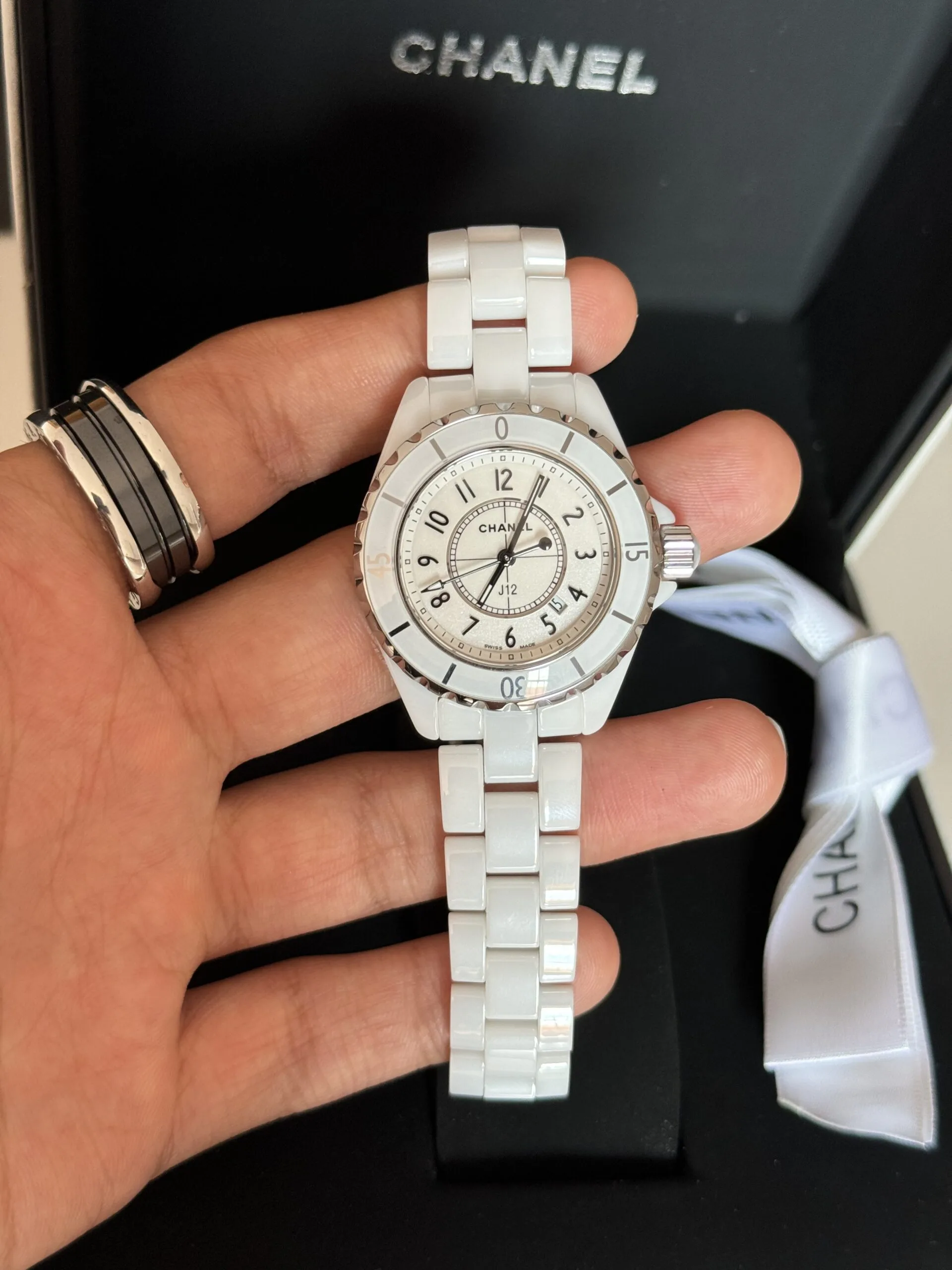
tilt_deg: -45.9
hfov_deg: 30.3
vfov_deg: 39.7
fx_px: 1760
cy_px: 635
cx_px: 476
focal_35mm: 48
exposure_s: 1/60
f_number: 1.78
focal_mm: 6.76
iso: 125
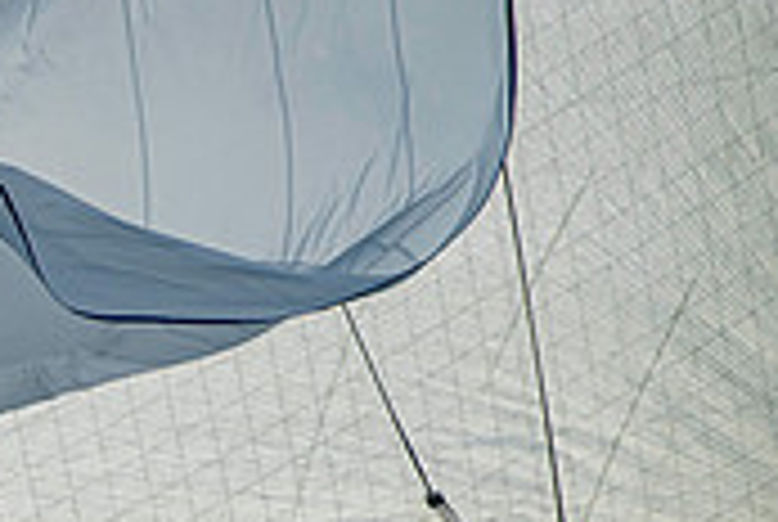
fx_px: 41304
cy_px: 668
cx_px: -409
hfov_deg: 1.1
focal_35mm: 1908
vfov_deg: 0.7
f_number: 5.6
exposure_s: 1/3200
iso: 400
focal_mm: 380
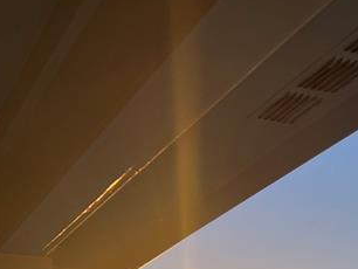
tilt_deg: +4.6
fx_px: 900
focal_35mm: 87
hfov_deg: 22.5
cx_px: 144
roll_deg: +0.4
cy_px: 418
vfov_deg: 15.5
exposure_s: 1/156
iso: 40
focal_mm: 5.7
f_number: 1.5
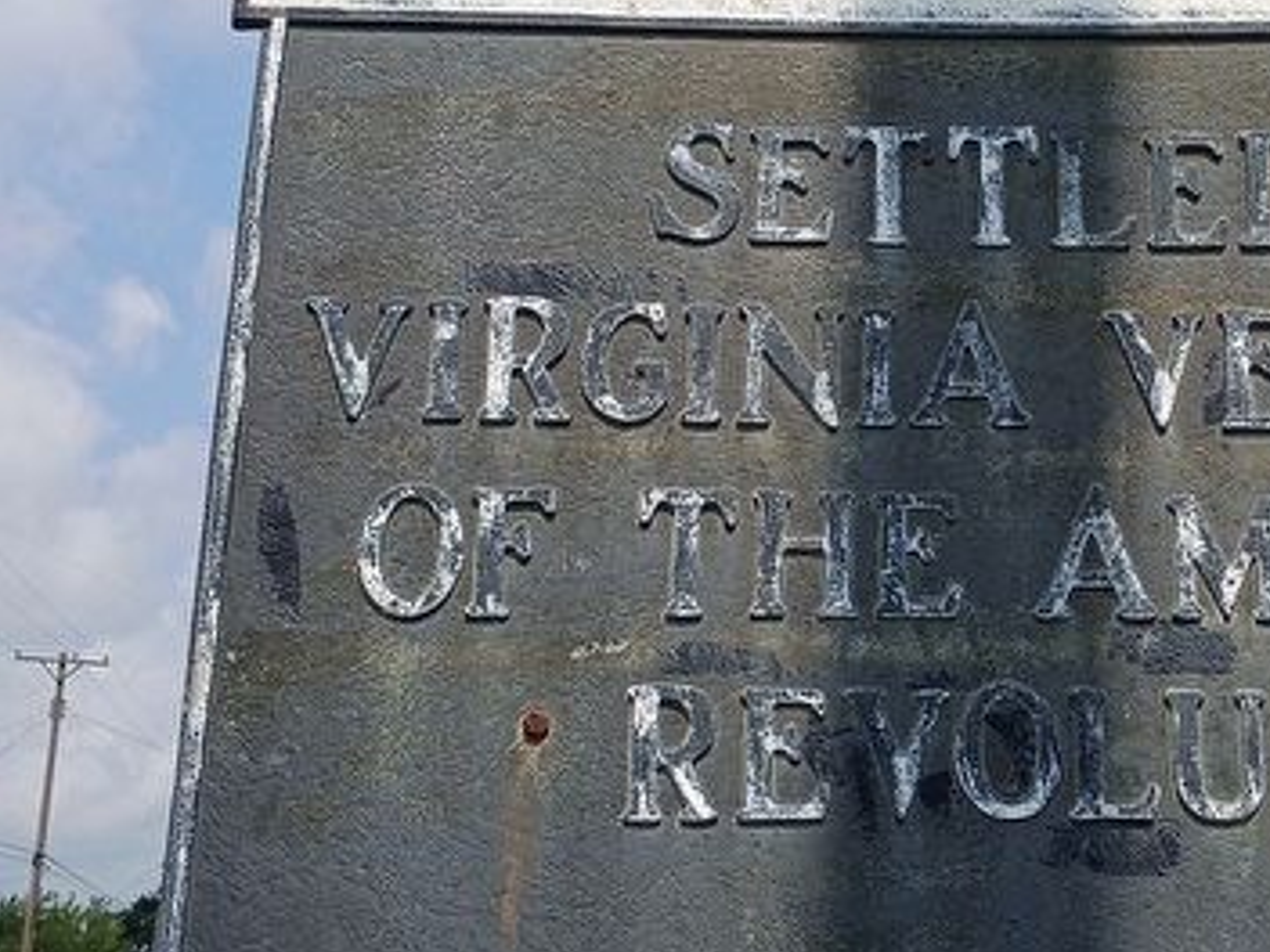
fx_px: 2421
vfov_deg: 22.2
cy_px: 386
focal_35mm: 66
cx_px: 978
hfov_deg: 28.9
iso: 106
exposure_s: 1/1508
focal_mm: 4.27
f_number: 1.8
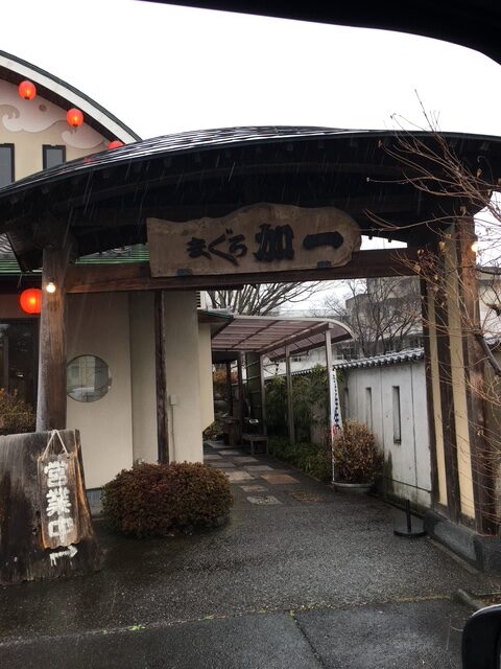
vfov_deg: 61.7
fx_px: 560
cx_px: 250
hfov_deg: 48.2
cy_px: 334
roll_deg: +2.9
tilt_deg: +6.5
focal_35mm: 29
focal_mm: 4.15
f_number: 2.2
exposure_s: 1/120
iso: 40
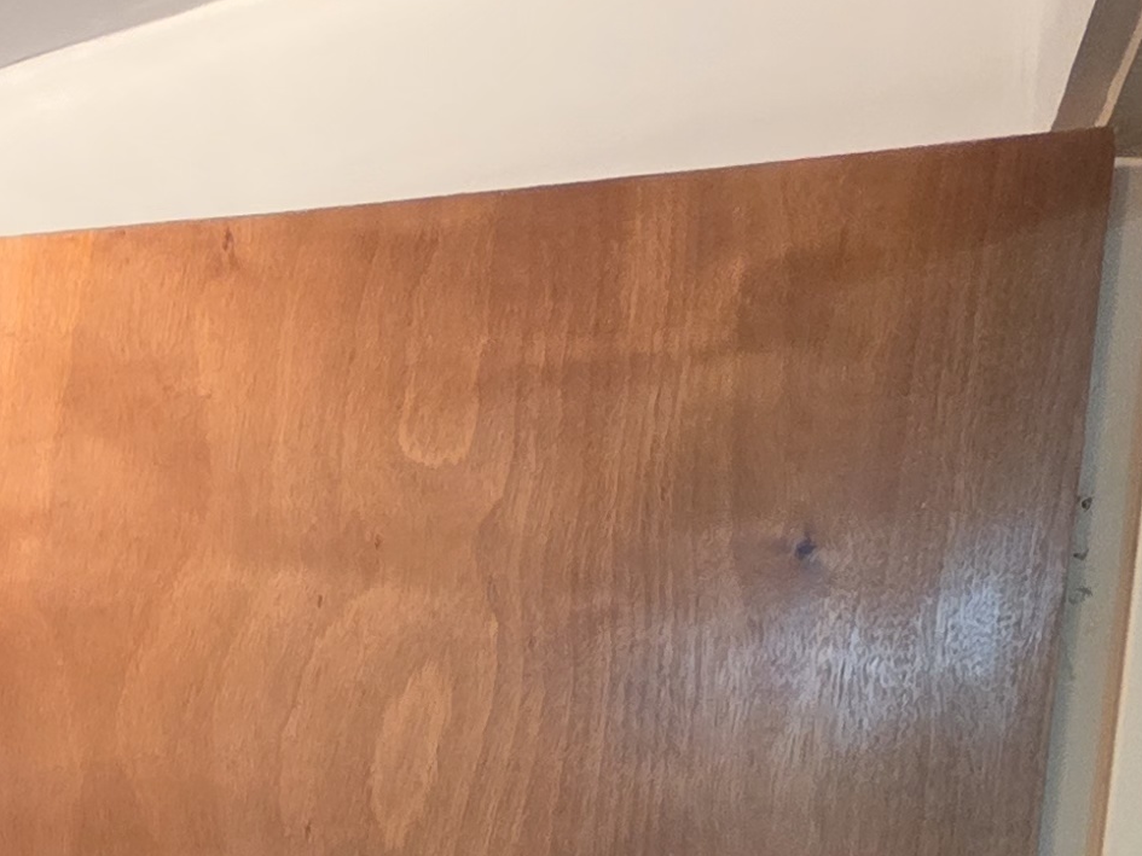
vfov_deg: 18.5
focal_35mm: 55
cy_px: 1665
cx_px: -486
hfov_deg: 26.9
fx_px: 1815
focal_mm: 2.2
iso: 320
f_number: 1.9
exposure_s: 1/60
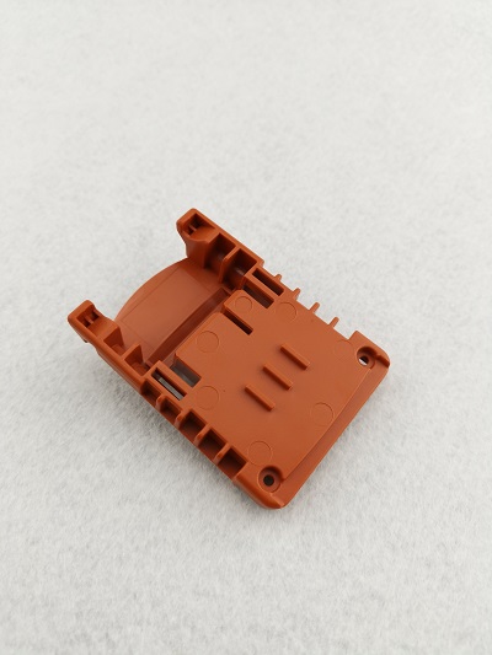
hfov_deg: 51.4
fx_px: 511
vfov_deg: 65.3
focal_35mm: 27
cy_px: 328
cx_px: 246
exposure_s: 1/187
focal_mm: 5.58
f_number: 1.8
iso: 50
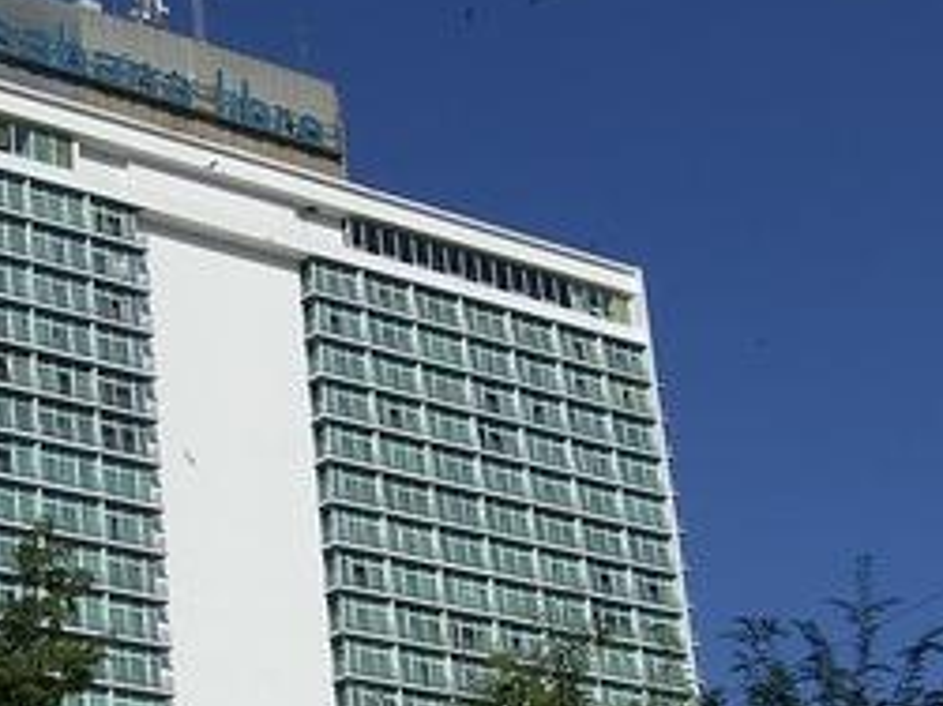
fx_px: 2641
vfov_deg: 15.2
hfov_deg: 20.0
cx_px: 169
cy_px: 428
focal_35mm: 97
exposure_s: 1/400
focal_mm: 7.9
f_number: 8
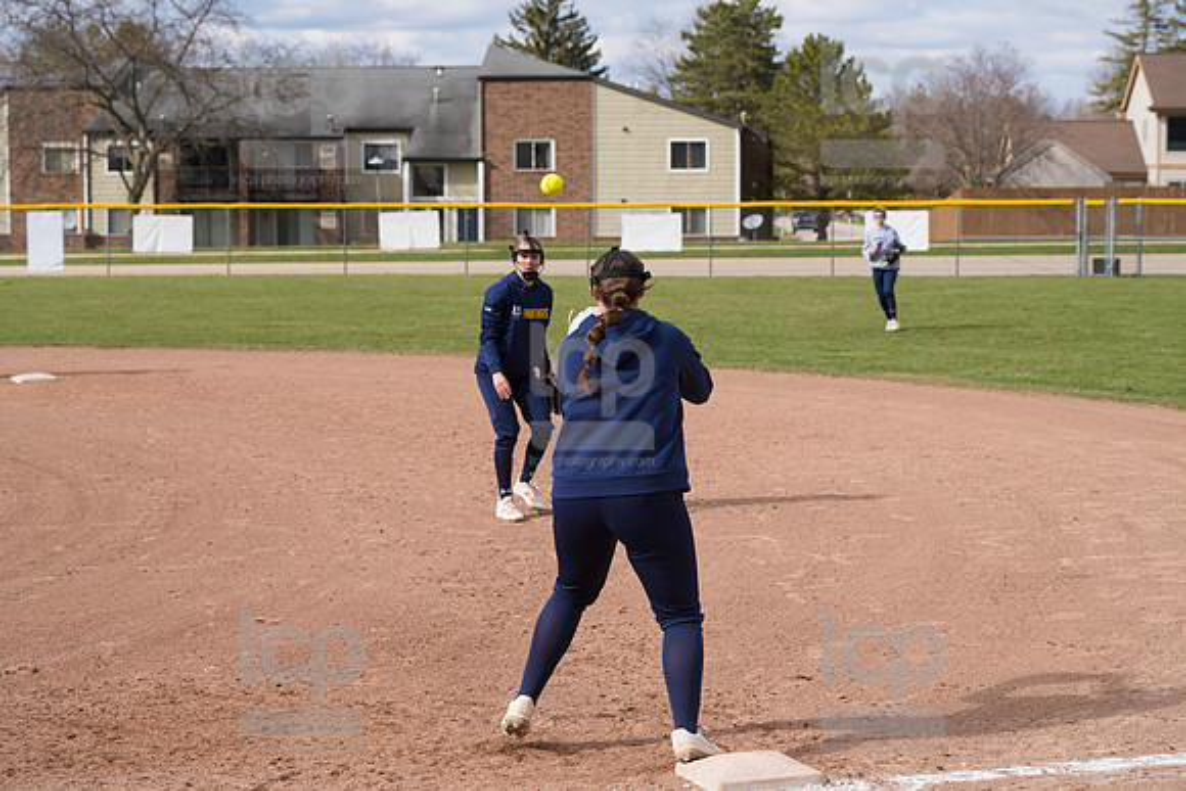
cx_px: 593
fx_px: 2636
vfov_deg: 17.1
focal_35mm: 80
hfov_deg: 25.4
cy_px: 396
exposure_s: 1/1600
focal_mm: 80
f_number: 5.6
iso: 400
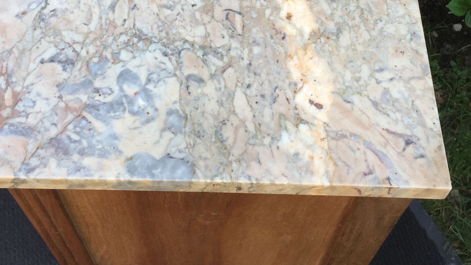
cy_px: -22
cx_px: 217
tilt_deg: -54.4
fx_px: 687
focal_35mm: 55
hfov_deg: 37.8
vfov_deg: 20.8
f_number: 2.2
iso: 32
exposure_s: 1/214
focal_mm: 4.15
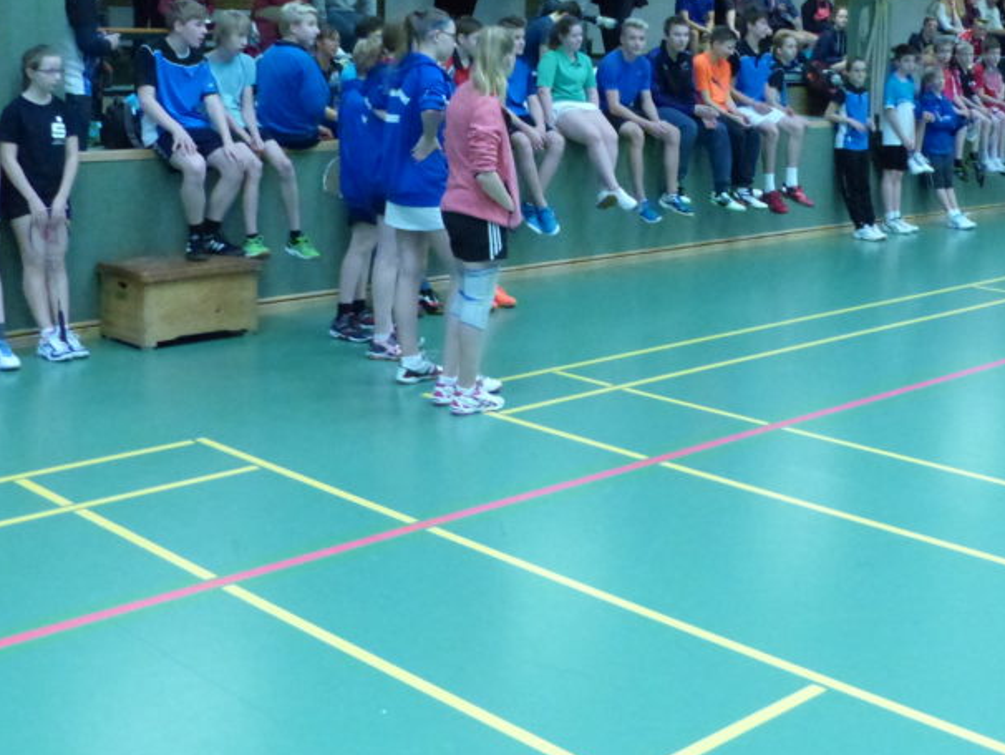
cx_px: 622
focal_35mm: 49
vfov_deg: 29.0
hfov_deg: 38.7
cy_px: 149
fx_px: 1423
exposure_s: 1/100
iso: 1600
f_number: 3.2
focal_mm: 5.3
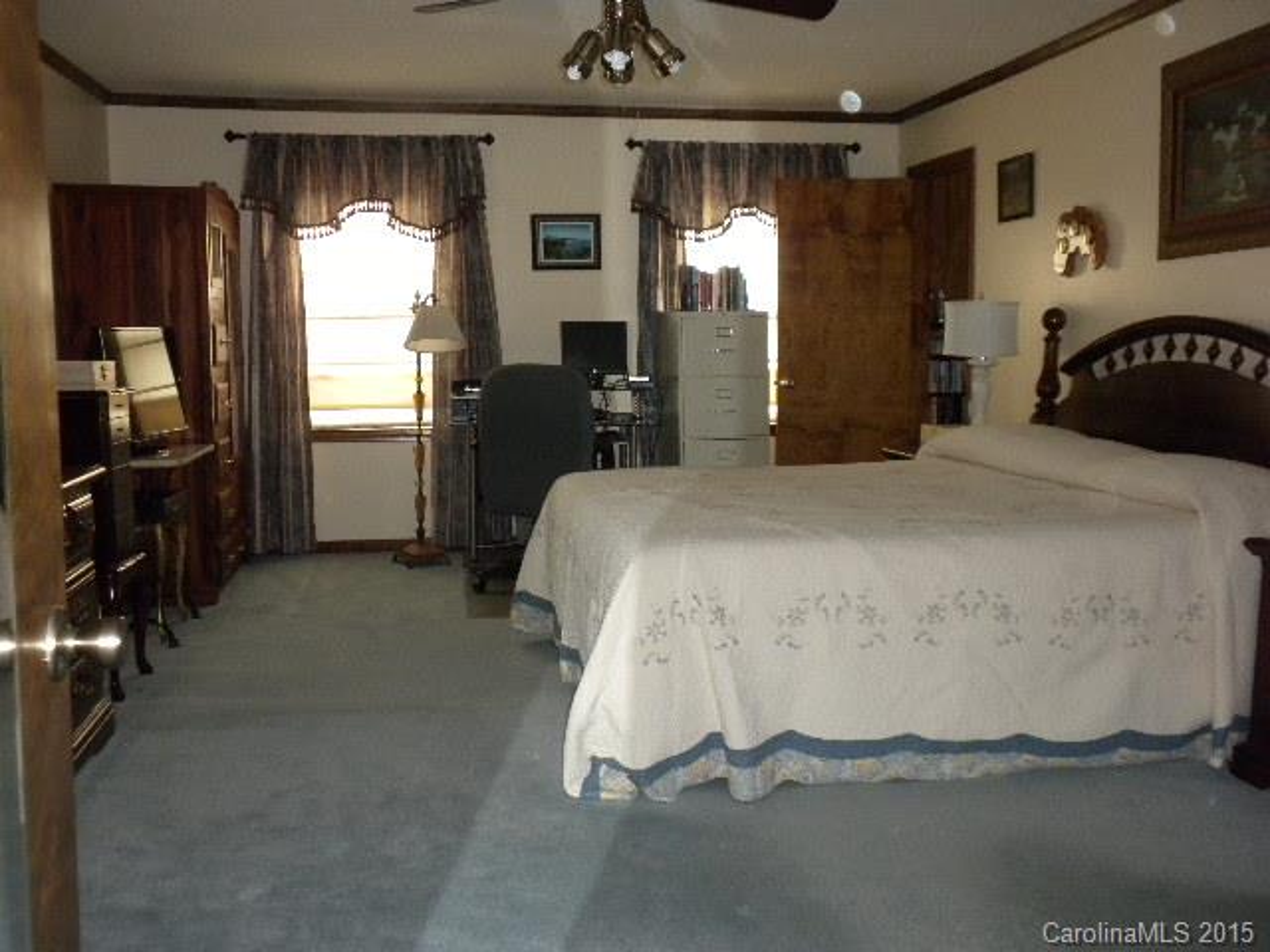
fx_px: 1357
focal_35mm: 37
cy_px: 476
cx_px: 635
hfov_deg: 50.1
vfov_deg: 38.7
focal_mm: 6.6
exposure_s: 1/30
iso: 400
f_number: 3.5
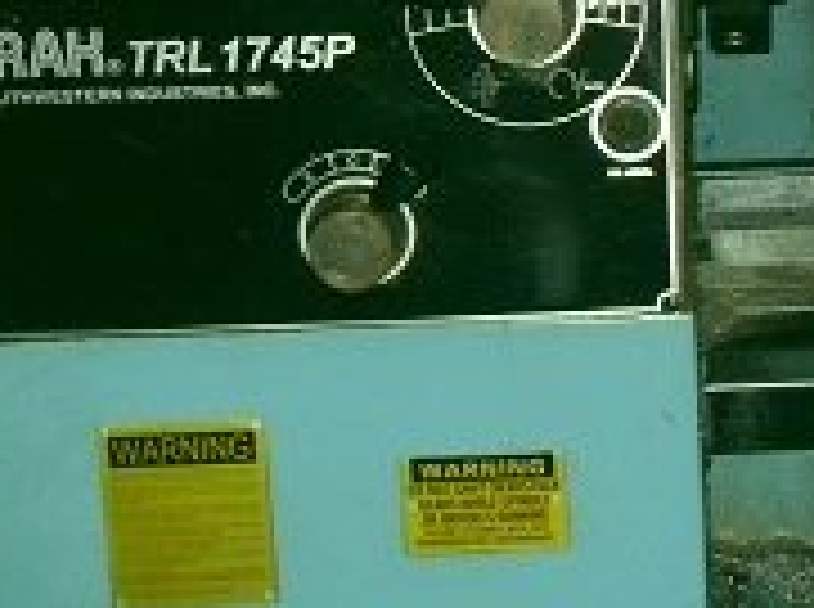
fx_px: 2652
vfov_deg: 12.8
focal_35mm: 113
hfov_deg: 16.0
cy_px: -108
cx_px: 1219
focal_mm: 6.3
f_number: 2.8
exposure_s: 1/45
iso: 160
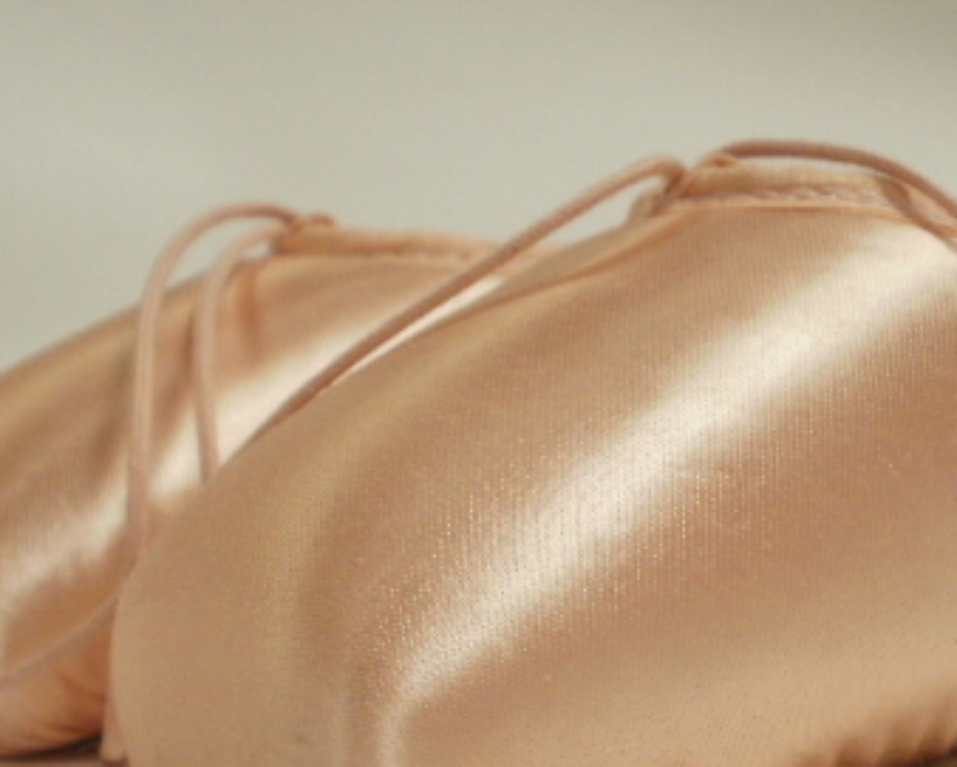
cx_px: 651
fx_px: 1843
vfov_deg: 23.4
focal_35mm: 65
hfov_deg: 28.9
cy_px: 512
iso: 100
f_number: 4
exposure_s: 1/30
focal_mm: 7.7
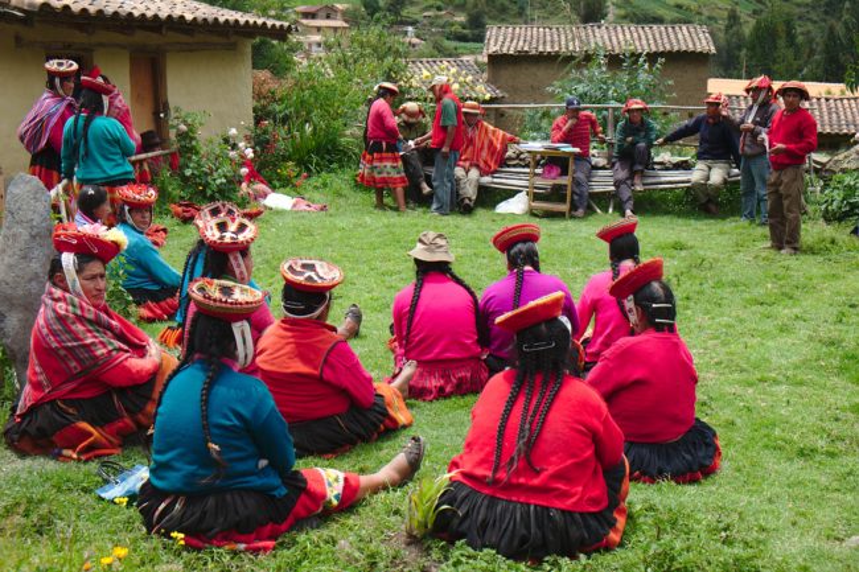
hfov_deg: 46.4
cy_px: 286
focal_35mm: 42
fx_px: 1002
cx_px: 430
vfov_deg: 31.9
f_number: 5.6
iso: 200
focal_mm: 27.7
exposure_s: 1/250
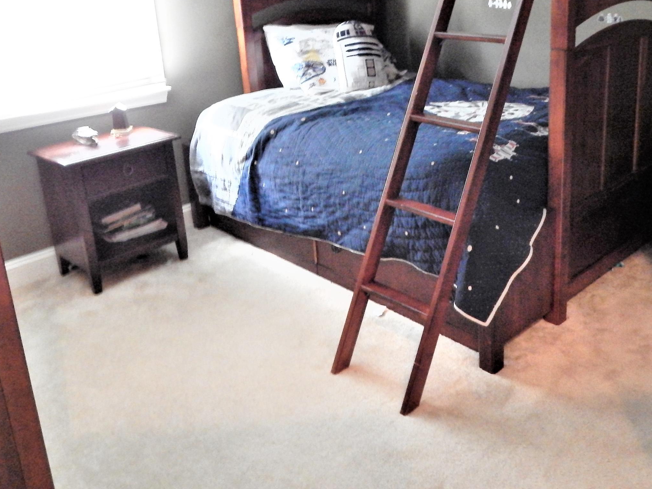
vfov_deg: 41.0
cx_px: 407
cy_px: 147
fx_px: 640
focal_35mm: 34
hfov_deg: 53.4
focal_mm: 4.2
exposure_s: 1/8
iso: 720
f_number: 3
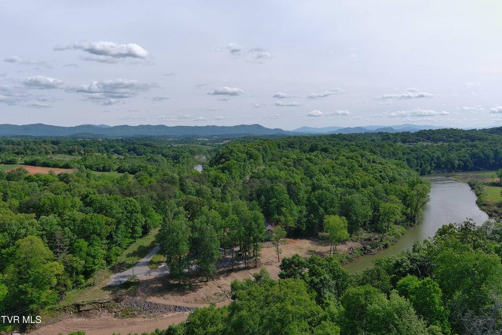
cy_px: 168
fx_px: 404
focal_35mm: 29
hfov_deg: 63.7
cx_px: 251
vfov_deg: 45.0
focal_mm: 10.57
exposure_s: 1/1600
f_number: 2.8
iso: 100
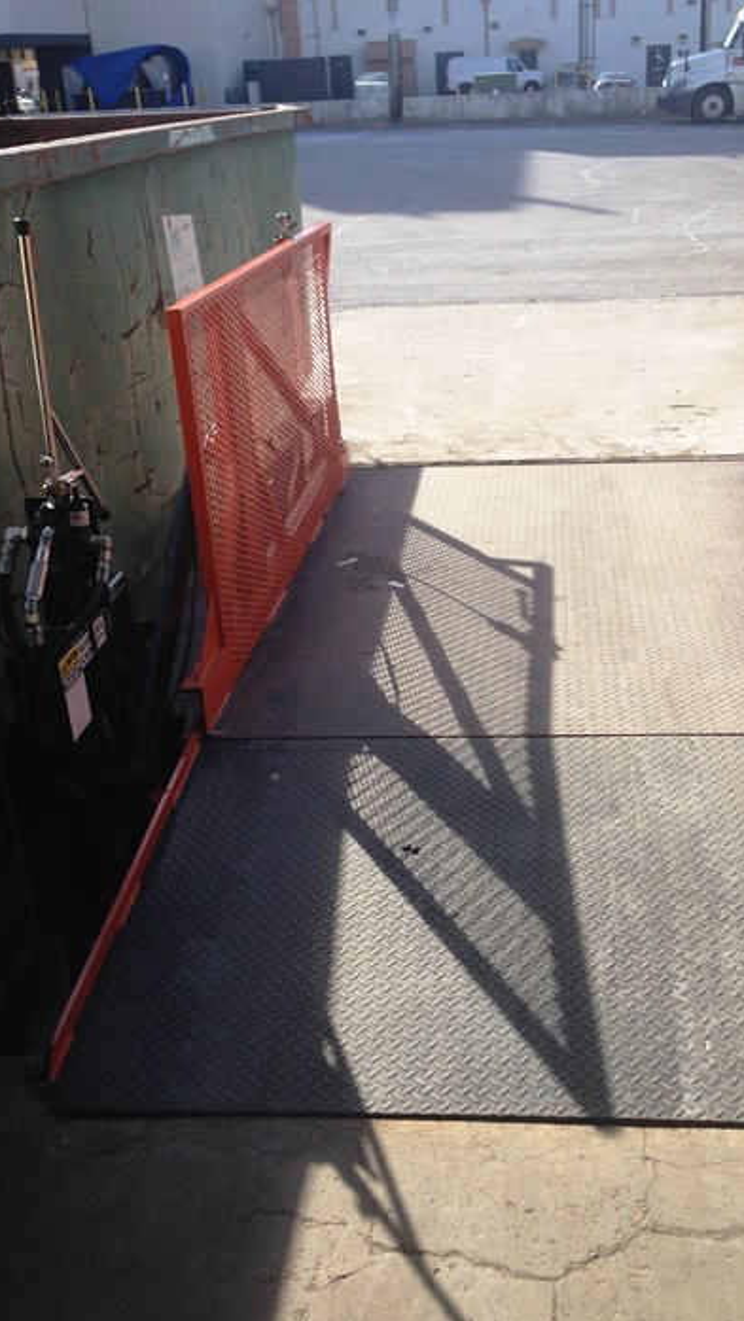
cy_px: 676
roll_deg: +1.9
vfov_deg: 54.0
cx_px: 459
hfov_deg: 31.9
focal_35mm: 37
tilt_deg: -24.2
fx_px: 1297
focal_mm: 4.12
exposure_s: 1/985
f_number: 2.4
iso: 50
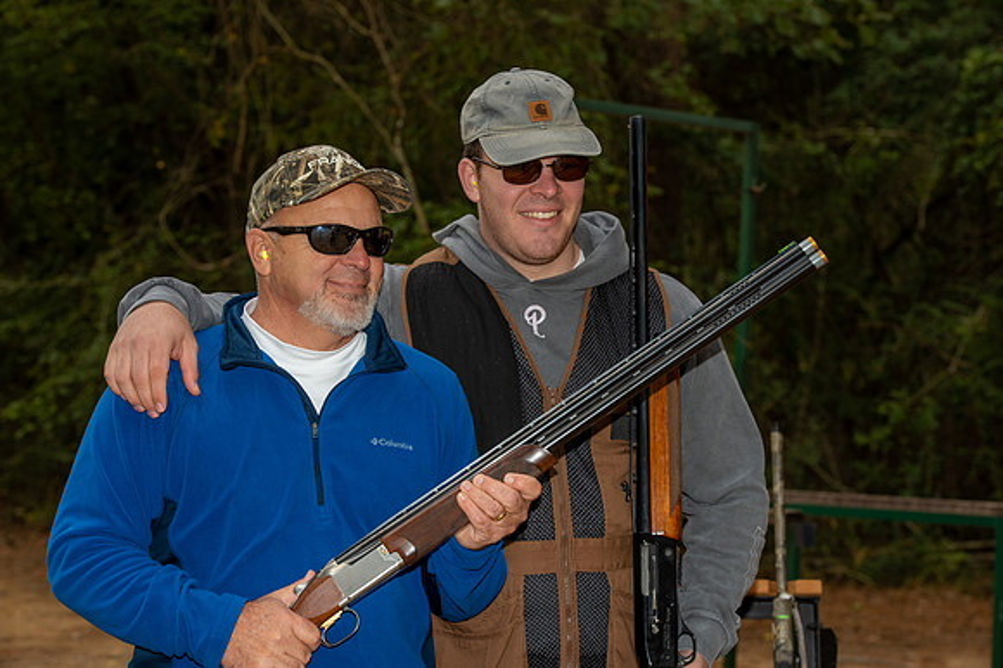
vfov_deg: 15.2
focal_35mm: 90
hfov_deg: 22.6
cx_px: 502
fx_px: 2506
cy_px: 334
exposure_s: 1/250
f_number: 7.1
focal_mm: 90
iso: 320
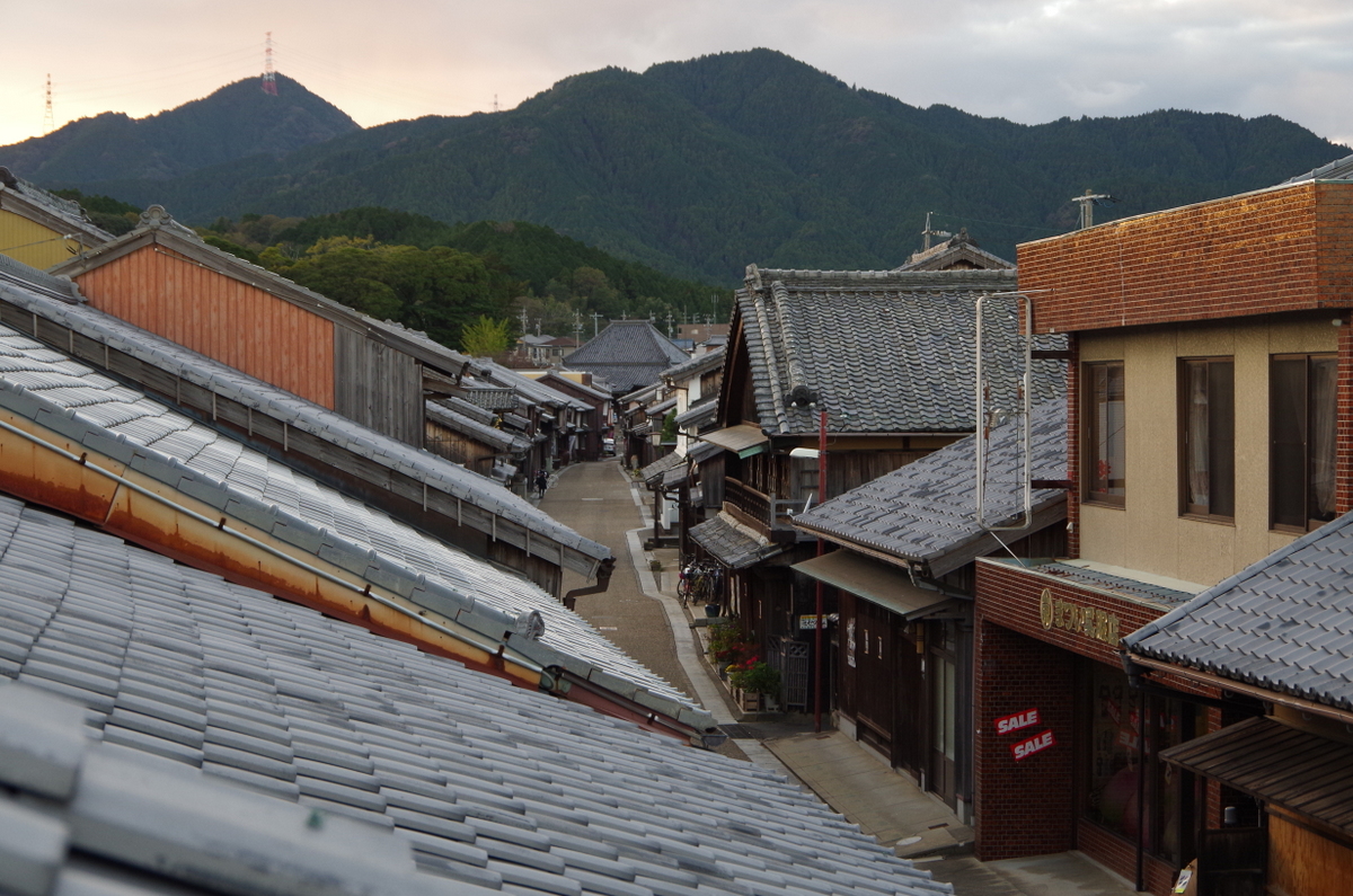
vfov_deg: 22.5
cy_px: 448
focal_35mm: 60
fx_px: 2250
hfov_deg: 33.5
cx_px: 676
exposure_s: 1/100
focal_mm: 40
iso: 400
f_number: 6.3
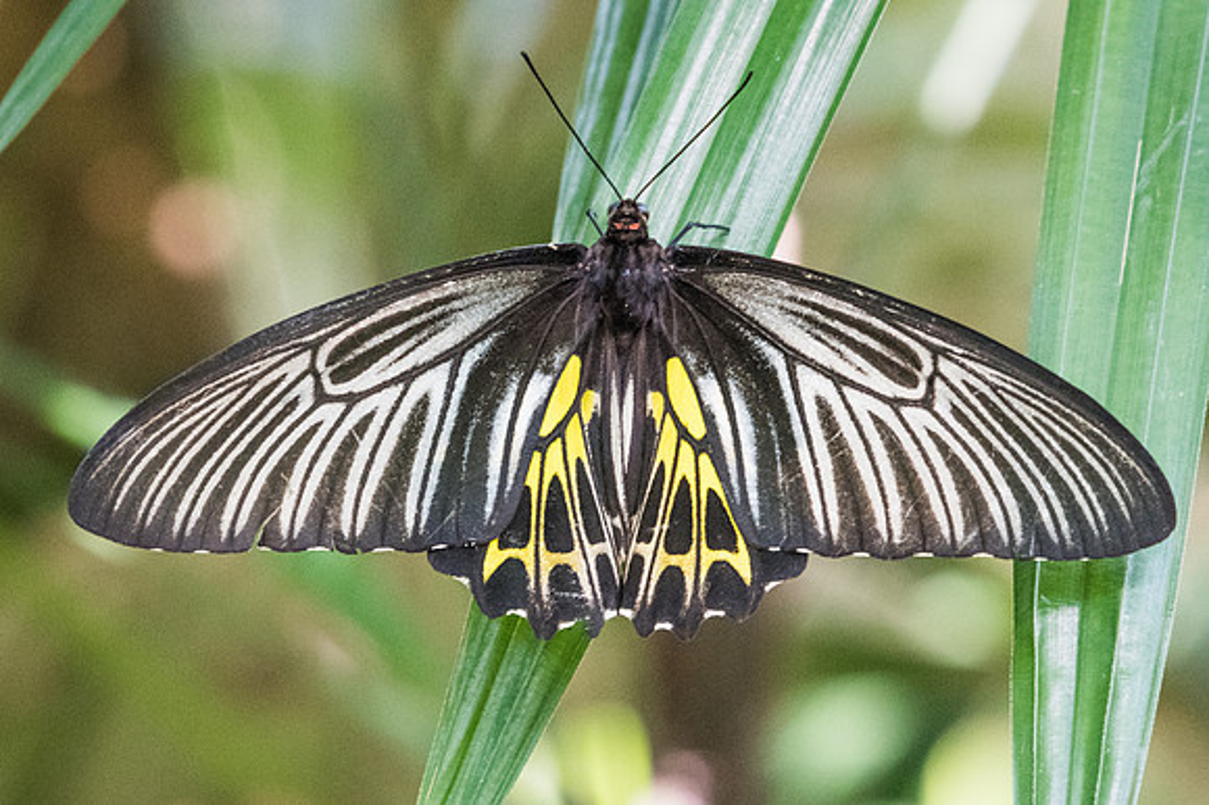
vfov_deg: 1.8
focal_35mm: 783
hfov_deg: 2.6
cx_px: 604
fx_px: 26279
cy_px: 525
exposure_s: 1/160
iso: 4000
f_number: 6.3
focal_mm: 400
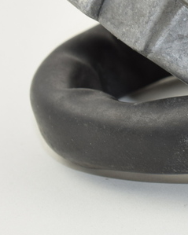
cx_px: 461
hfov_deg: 6.5
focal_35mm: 226
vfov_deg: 8.5
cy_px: 22
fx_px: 1573
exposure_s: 1/30
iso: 160
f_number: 11
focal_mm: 40
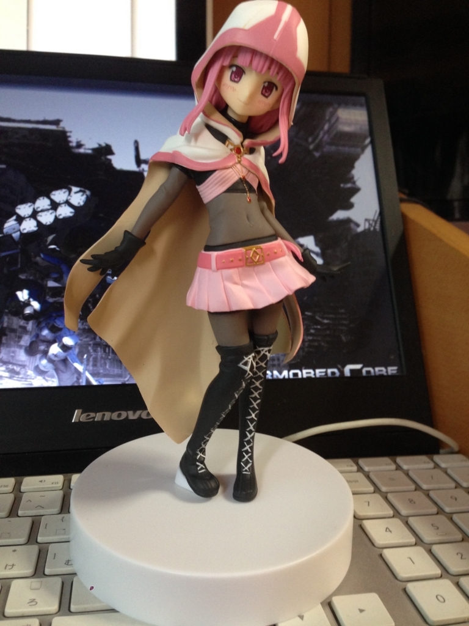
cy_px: 313
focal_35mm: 33
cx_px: 234
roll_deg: +0.1
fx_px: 596
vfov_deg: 55.4
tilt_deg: -2.2
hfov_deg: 42.9
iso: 160
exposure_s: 1/20
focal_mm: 4.12
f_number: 2.4
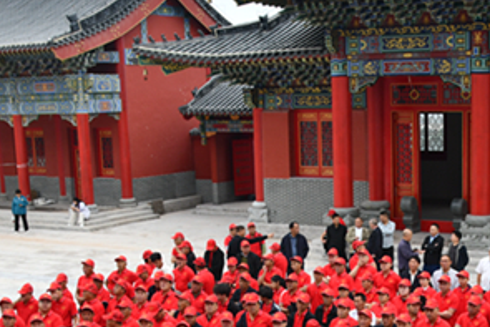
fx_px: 885
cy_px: 271
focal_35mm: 65
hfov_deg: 30.2
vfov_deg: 20.7
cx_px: 392
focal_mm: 24
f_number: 7.1
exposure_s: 1/200
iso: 250
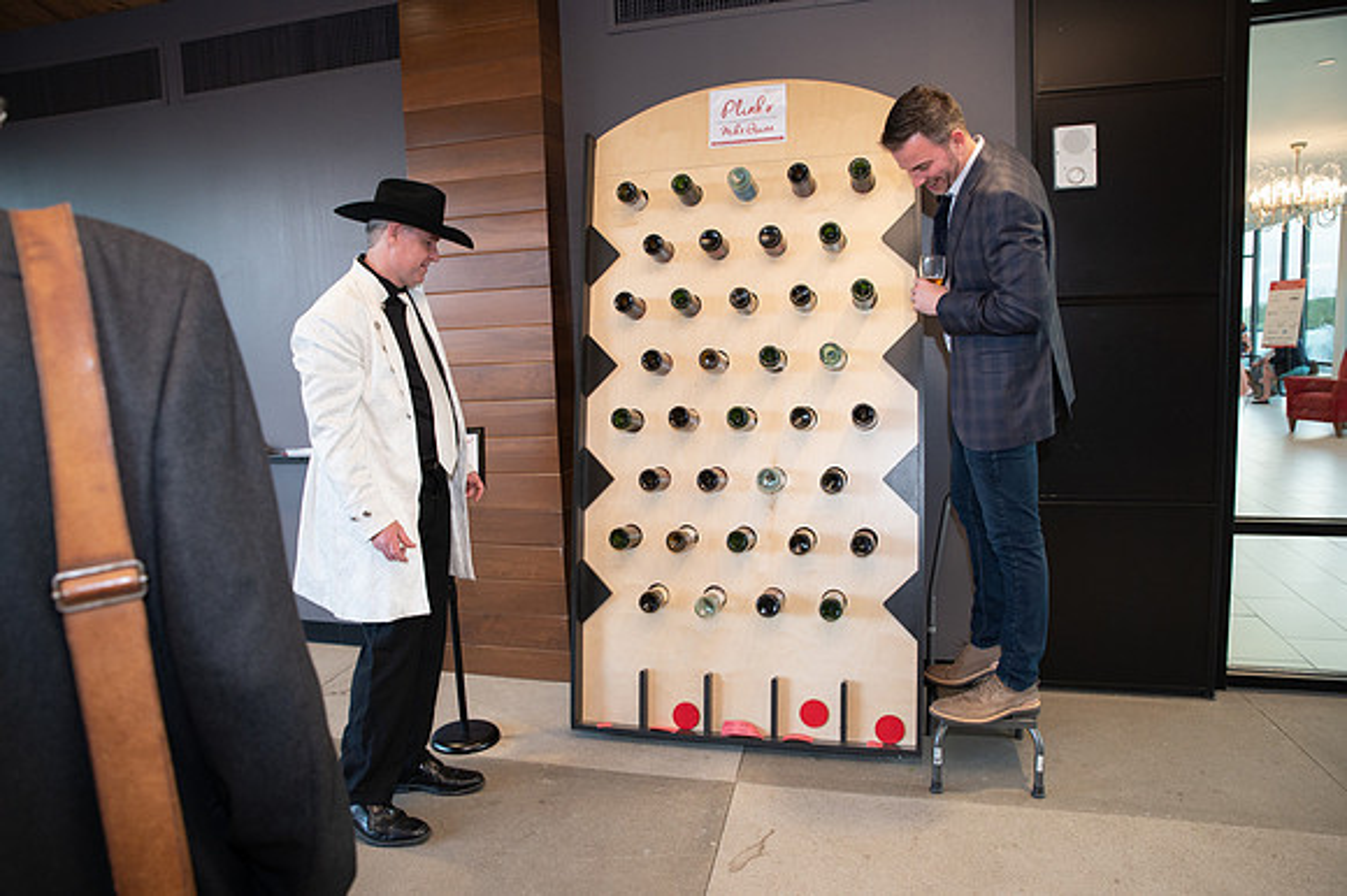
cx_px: 674
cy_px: 448
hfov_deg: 73.8
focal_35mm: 24
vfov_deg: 53.1
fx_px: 897
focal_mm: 24
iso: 1250
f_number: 4
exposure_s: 1/125
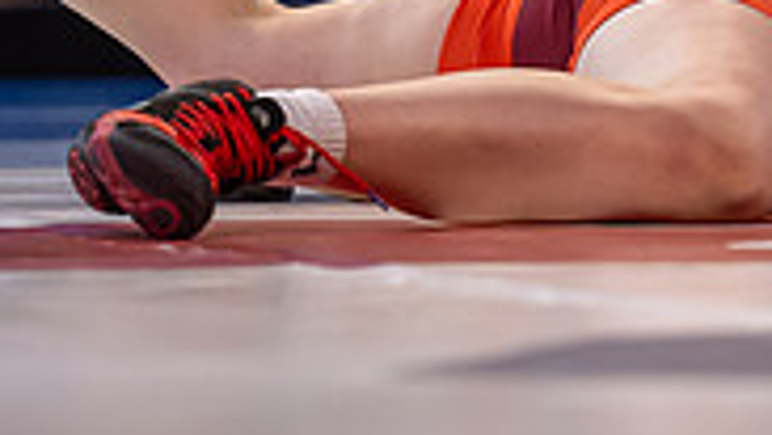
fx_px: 12407
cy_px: -37
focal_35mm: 606
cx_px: 1254
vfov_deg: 2.0
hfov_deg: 3.5
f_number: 2.8
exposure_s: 1/800
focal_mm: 140
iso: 1000
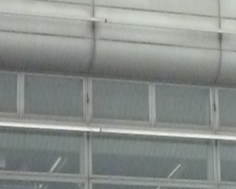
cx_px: 387
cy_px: 82
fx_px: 1516
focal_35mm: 217
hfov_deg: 8.6
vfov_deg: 7.1
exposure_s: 1/1000
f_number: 13
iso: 1600
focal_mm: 8.6
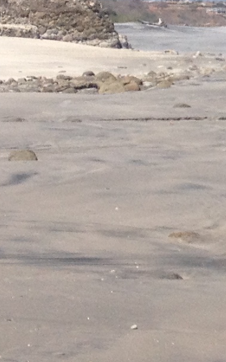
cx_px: 541
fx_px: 1953
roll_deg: +1.3
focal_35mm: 198
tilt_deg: -1.4
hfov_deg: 6.3
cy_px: -35
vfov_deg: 10.5
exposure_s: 1/2632
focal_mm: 4.28
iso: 50
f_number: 2.4
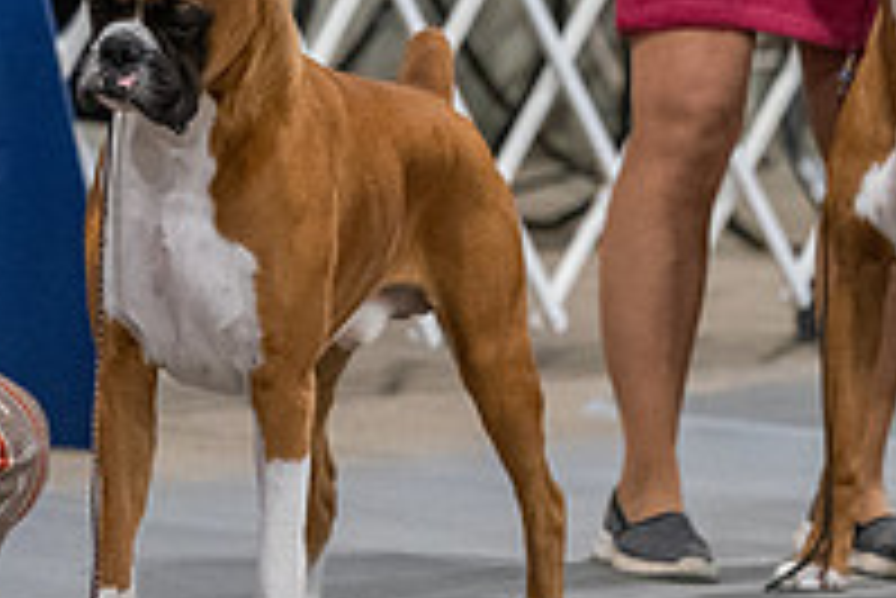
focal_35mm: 550
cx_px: 225
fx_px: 13698
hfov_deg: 3.7
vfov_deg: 2.5
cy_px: -52
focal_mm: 189
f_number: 3.5
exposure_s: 1/250
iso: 6400
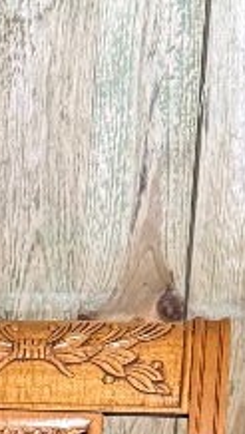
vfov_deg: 14.1
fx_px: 1659
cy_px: 617
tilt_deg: -11.8
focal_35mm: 144
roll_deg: -1.2
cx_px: -388
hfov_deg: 7.7
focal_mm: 6.76
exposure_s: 1/50
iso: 640
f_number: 1.78
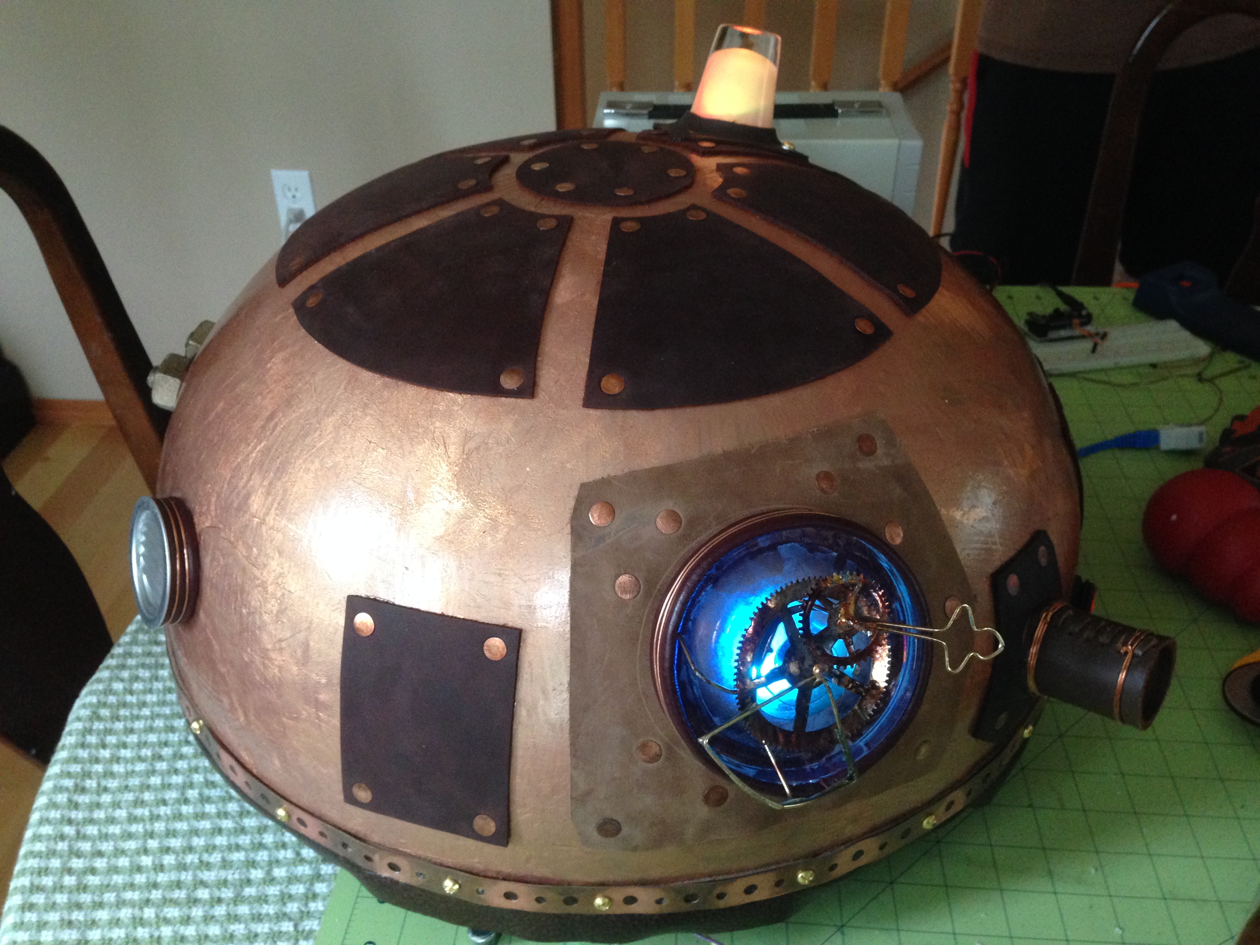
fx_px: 1201
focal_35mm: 33
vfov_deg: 42.9
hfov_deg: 55.4
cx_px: 630
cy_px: 472
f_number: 2.4
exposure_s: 1/20
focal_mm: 4.12
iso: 320
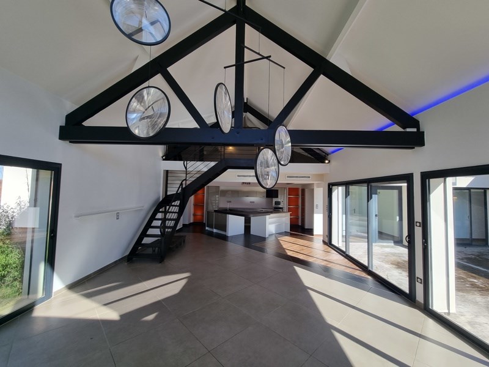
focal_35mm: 13
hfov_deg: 106.2
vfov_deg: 89.9
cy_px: 184
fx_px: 184
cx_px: 244
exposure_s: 1/442
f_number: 2.2
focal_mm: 2.2
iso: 50
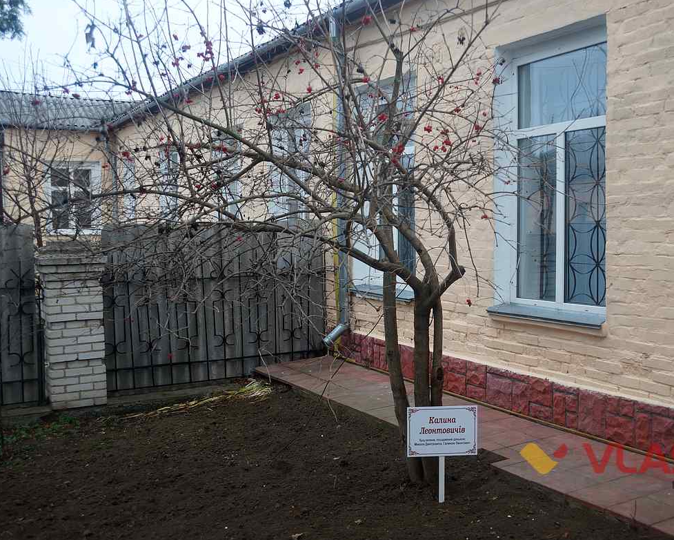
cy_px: 272
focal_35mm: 38
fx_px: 758
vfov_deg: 39.2
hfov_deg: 47.9
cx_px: 372
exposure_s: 1/60
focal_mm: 22
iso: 160
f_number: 4
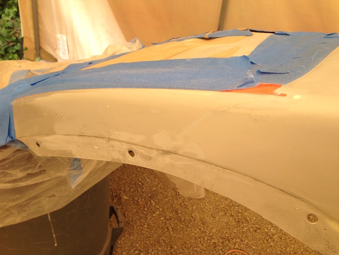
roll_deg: -1.8
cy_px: 128
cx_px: 170
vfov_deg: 42.9
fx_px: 323
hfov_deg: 55.4
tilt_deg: -36.3
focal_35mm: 33
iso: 50
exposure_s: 1/166
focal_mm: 4.12
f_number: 2.4
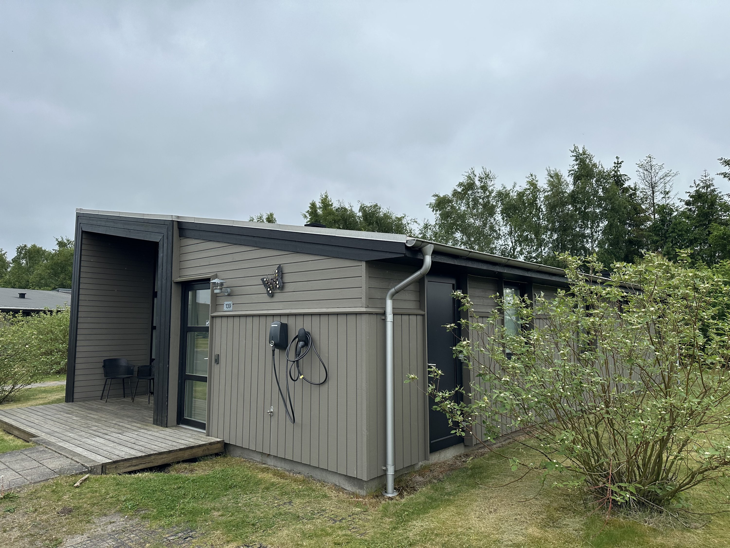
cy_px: 274
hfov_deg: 71.6
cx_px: 365
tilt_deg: +4.2
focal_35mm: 24
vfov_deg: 56.8
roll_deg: -0.8
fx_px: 506
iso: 80
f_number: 1.78
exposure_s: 1/1272
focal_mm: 6.86
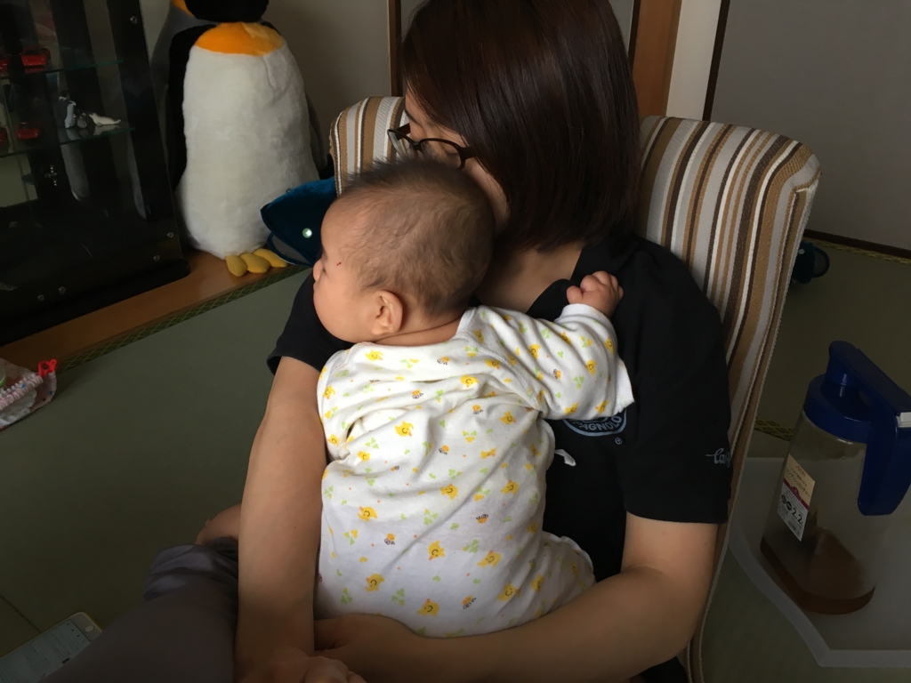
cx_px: 456
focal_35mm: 29
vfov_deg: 48.2
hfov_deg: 61.7
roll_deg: +0.5
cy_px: 342
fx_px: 763
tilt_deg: -28.3
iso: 50
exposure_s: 1/30
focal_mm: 4.15
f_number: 2.2
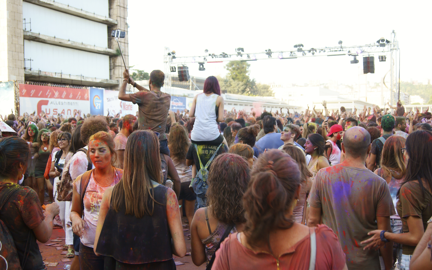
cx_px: 209
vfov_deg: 28.6
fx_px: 530
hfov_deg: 44.4
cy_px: 143
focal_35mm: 45
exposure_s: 1/100
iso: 160
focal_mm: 28
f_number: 4.5
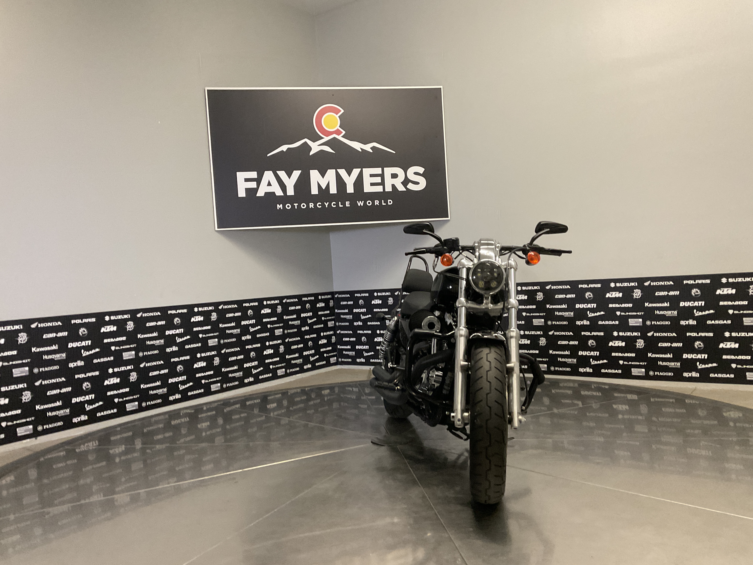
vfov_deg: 48.2
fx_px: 631
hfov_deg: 61.7
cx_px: 376
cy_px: 282
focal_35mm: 29
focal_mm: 3
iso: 200
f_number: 1.8
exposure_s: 1/60
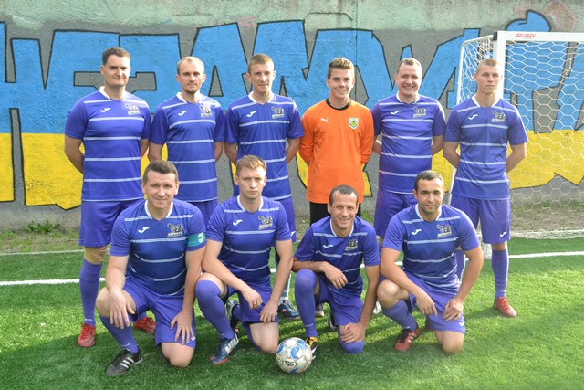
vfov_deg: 29.9
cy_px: 195
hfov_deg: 43.6
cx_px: 292
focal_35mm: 45
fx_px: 730
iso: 3200
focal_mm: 30
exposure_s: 1/400
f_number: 10
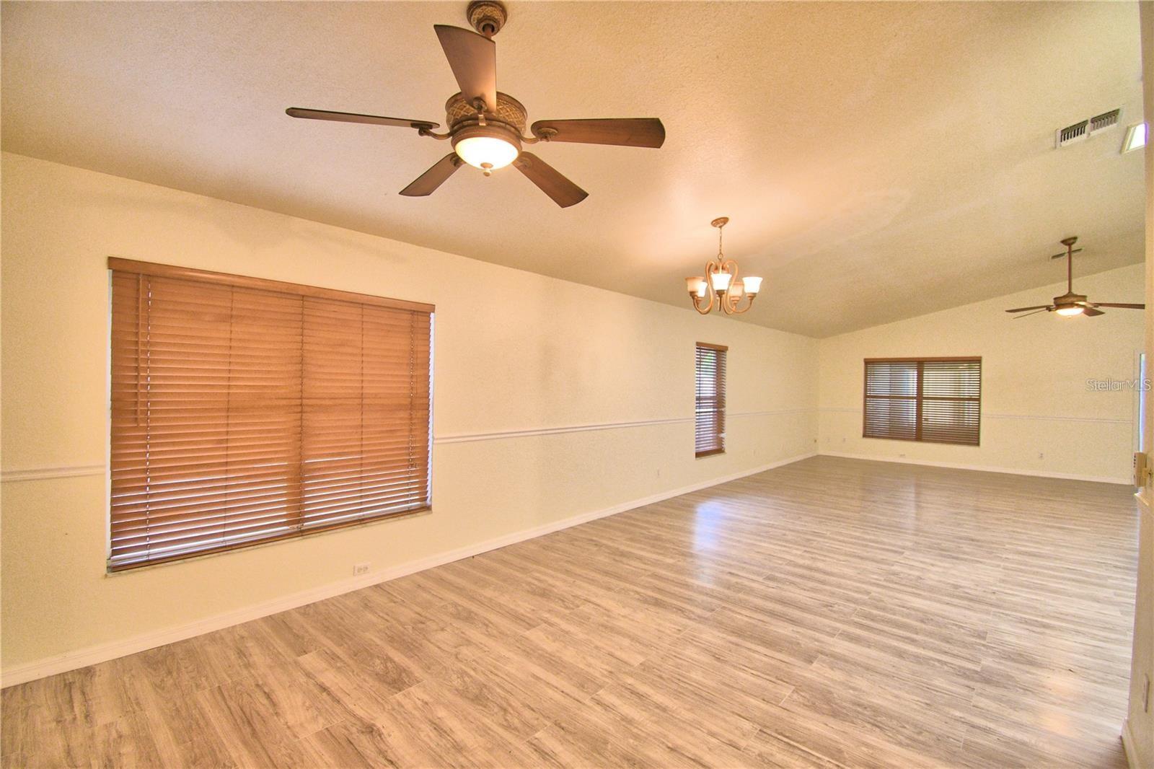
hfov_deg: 100.4
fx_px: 481
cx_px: 577
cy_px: 384
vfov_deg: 77.3
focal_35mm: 15
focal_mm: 10
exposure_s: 1/30
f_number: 4.5
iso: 720
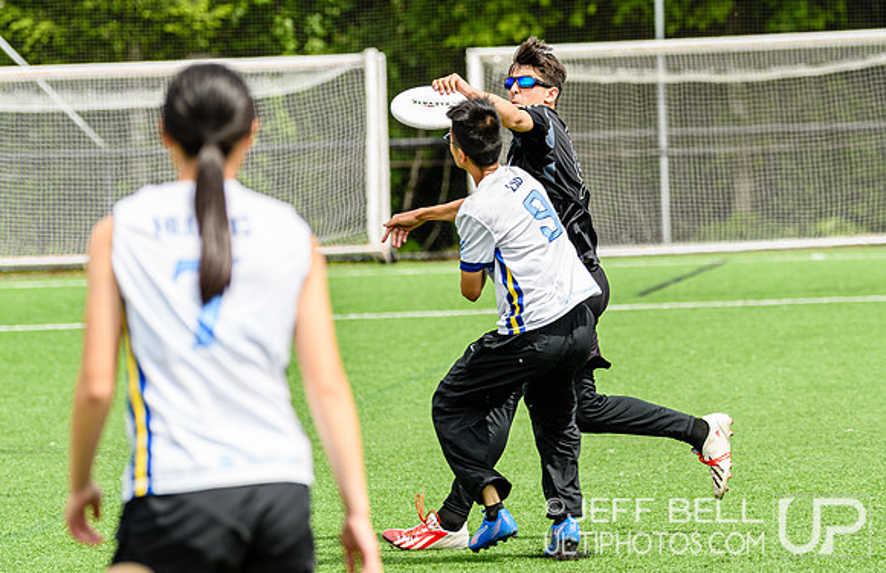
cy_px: 206
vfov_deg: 4.6
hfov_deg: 7.1
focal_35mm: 294
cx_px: 636
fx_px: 7158
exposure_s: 1/1250
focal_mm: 135
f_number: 3.2
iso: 140
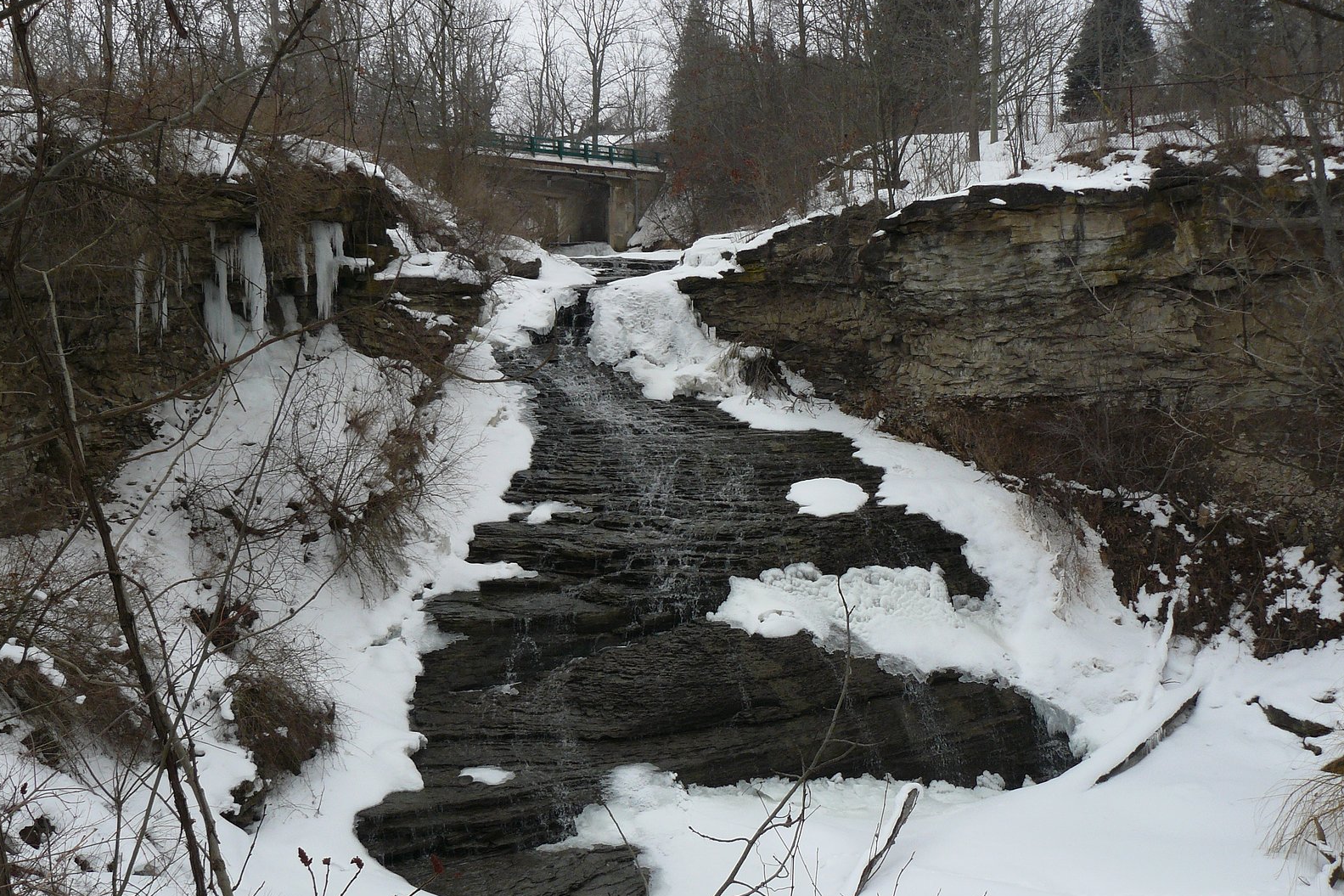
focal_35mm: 41
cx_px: 672
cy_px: 472
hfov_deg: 47.4
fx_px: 1530
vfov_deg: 32.6
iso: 100
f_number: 5.6
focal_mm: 6.4
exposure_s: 1/250
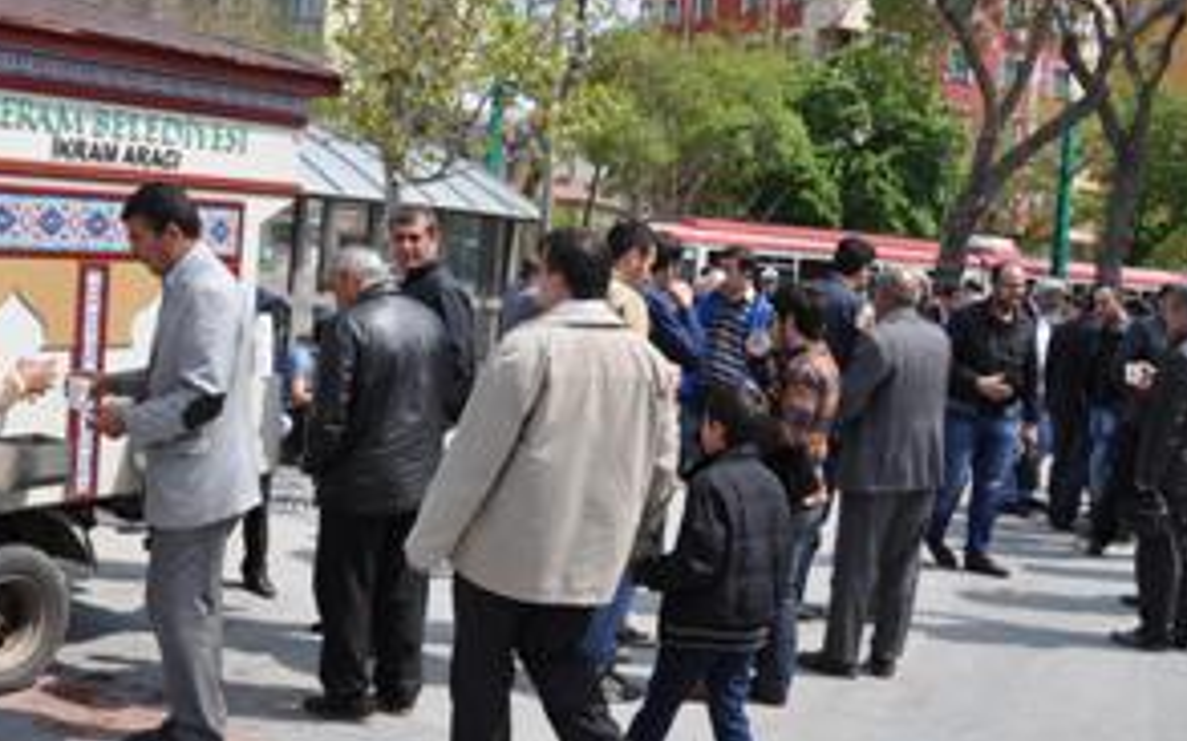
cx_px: 421
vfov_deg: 30.5
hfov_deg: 46.6
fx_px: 1358
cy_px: 310
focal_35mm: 42
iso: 200
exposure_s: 1/320
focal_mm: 18
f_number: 9
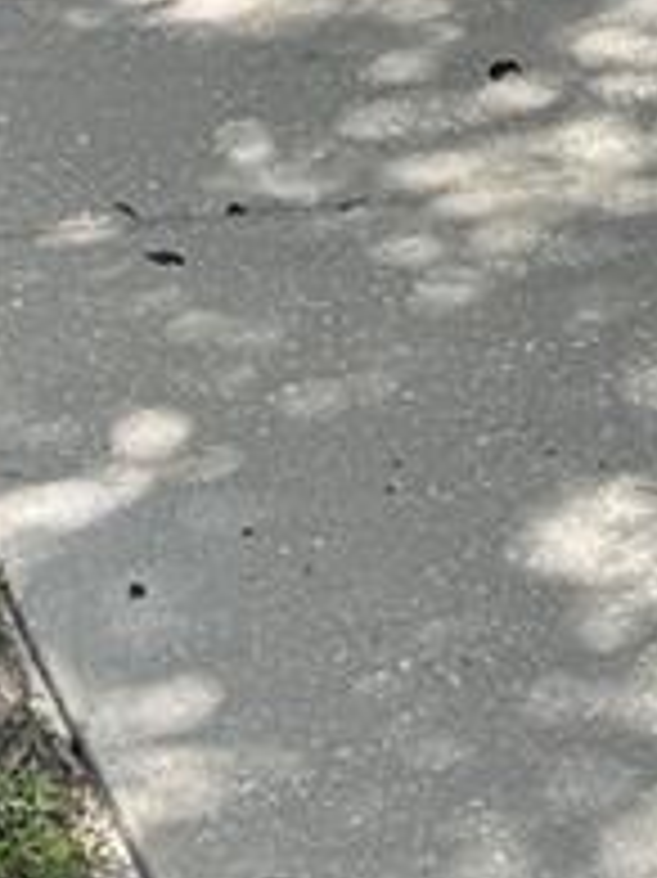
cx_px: 536
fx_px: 3749
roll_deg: -5.1
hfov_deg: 10.0
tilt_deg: +0.1
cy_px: -995
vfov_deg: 11.7
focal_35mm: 148
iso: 80
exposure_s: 1/980
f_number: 1.78
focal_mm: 6.86
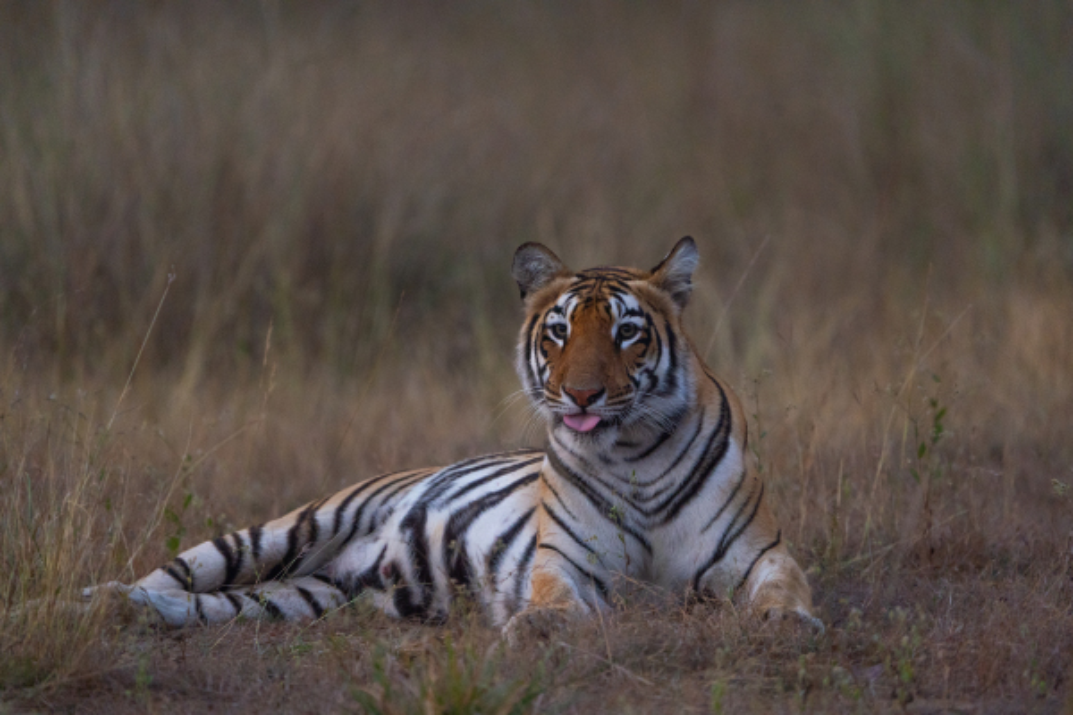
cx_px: 536
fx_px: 17882
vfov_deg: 2.3
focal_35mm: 600
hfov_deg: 3.4
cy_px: 358
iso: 2500
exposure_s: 1/125
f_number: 6.3
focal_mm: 600
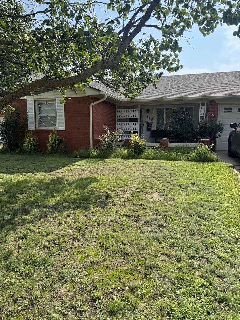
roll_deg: +1.4
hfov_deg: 56.8
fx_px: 222
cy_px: 160
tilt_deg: -9.7
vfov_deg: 71.6
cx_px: 120
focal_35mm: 24
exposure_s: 1/2174
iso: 80
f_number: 1.78
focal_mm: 6.76
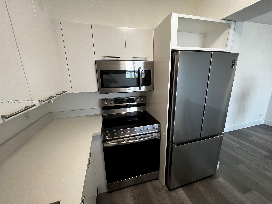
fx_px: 102
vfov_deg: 89.9
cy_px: 102
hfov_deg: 106.2
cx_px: 136
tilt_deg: -13.6
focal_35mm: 13
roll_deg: +1.6
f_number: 1.8
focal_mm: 1.57
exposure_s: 1/120
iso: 250
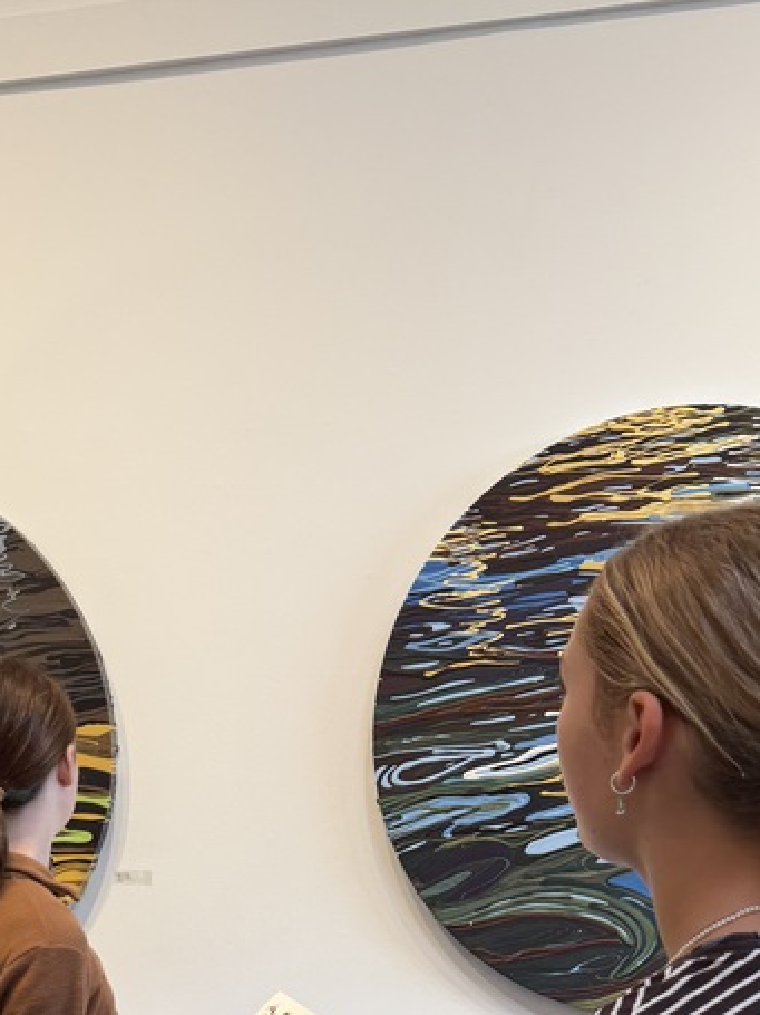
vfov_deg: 32.0
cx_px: 103
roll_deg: +2.2
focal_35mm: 54
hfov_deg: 26.3
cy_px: 1073
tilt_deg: -6.8
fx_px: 1582
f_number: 1.78
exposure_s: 1/120
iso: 80
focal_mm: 6.76
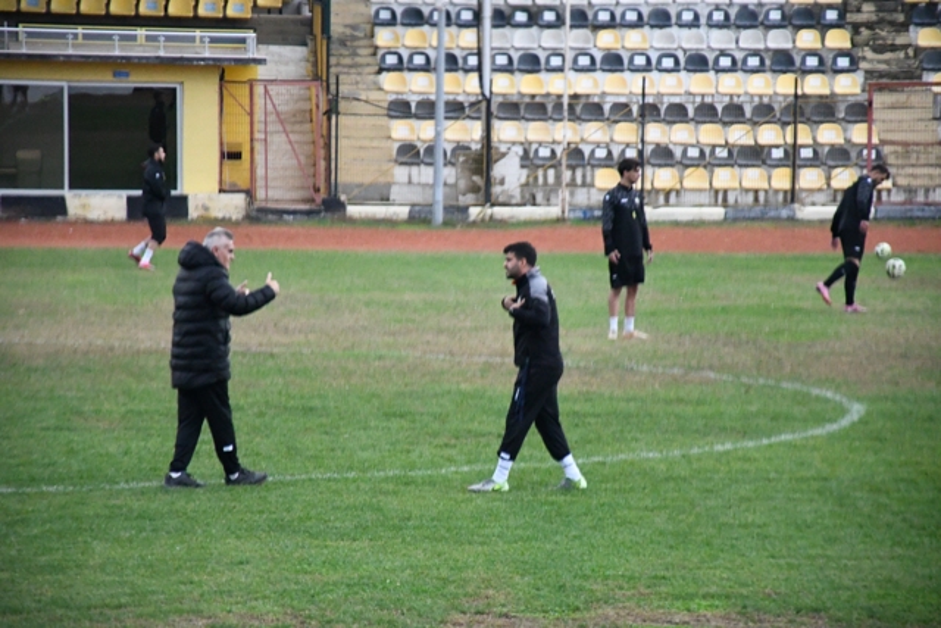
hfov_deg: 9.8
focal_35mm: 210
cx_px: 470
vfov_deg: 6.5
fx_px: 5490
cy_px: 314
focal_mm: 140
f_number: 5.6
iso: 12800
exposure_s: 1/2000
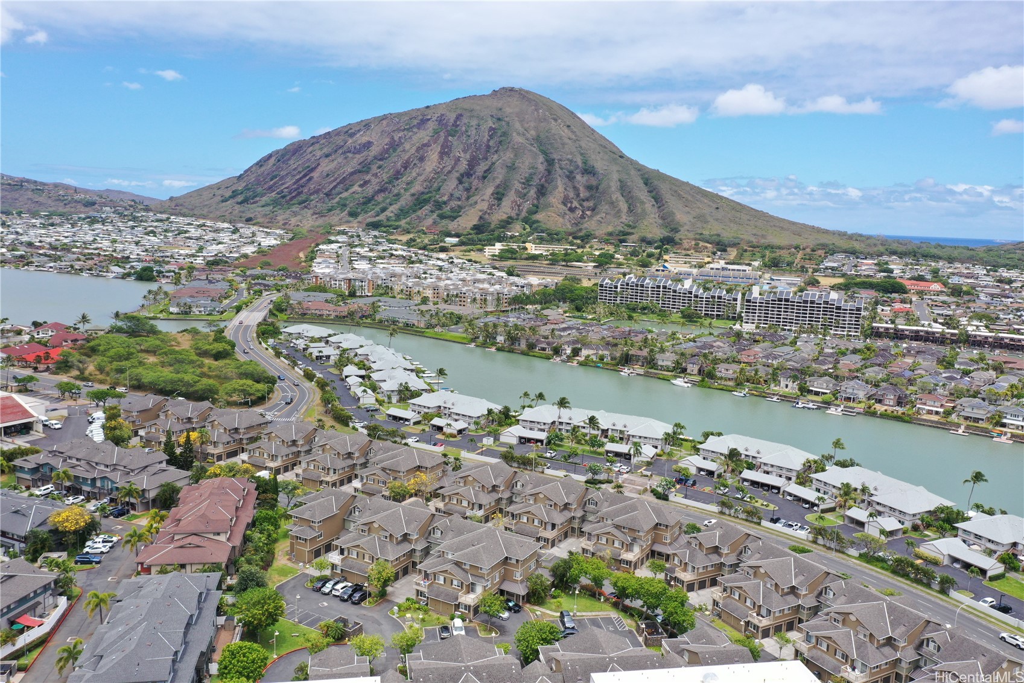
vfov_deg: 46.4
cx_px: 512
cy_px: 342
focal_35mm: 28
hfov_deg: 65.5
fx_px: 796
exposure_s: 1/400
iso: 100
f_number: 5.6
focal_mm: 10.26
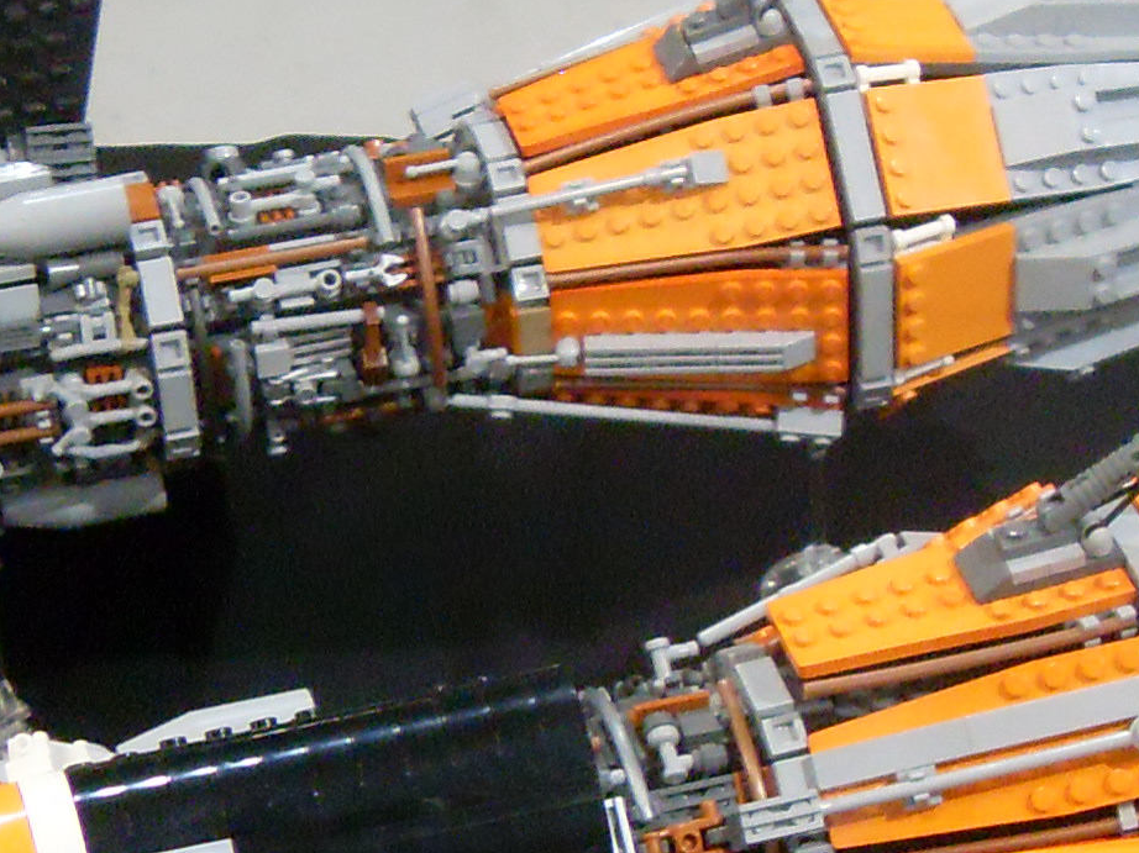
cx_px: 1104
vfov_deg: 11.3
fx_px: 4309
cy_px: 607
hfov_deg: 14.8
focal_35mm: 131
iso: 200
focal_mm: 6.3
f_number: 2.8
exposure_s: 1/10
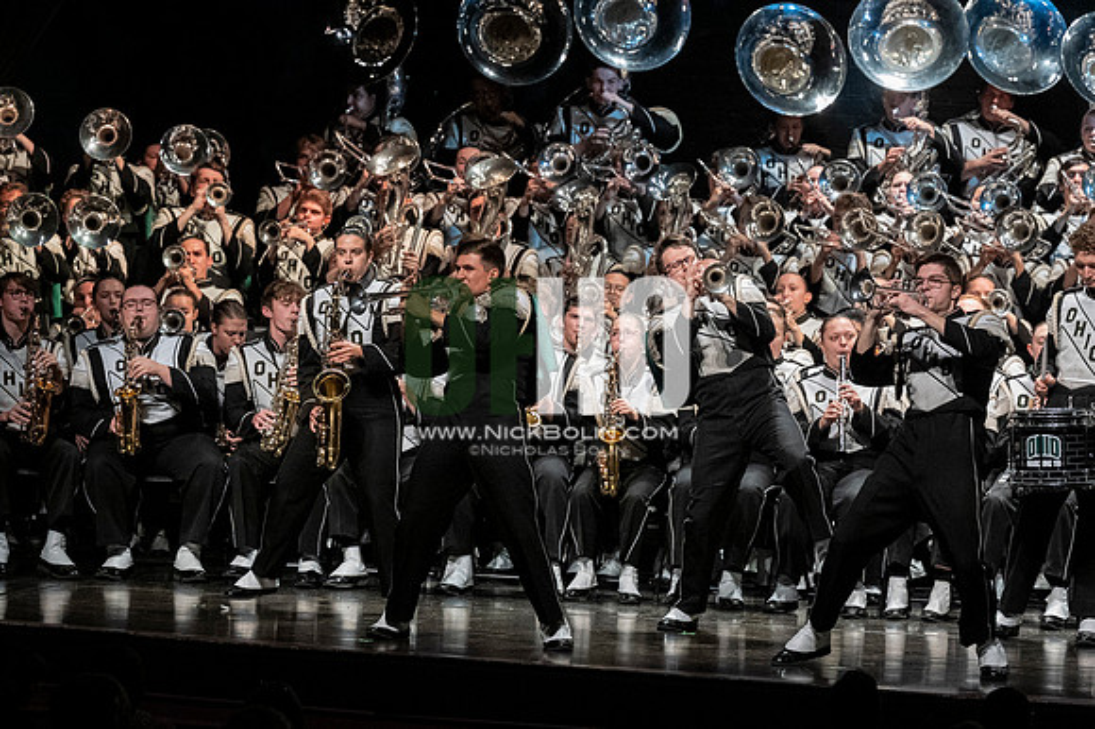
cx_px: 548
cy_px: 364
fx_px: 6384
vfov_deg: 6.5
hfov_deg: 9.8
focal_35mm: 210
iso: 4000
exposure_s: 1/500
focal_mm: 140
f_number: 4
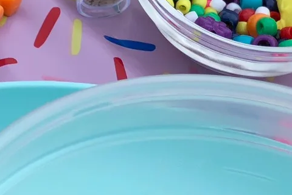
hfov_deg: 7.9
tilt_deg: -47.4
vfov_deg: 5.5
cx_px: -293
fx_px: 2020
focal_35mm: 249
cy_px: 19
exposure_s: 1/185
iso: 20
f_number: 2.8
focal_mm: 6.6
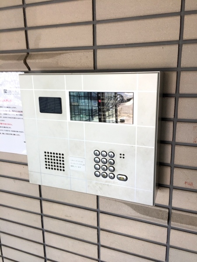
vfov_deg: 61.7
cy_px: 131
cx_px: 98
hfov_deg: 48.2
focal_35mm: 29
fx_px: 220
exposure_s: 1/60
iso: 40
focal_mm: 4.15
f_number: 2.2
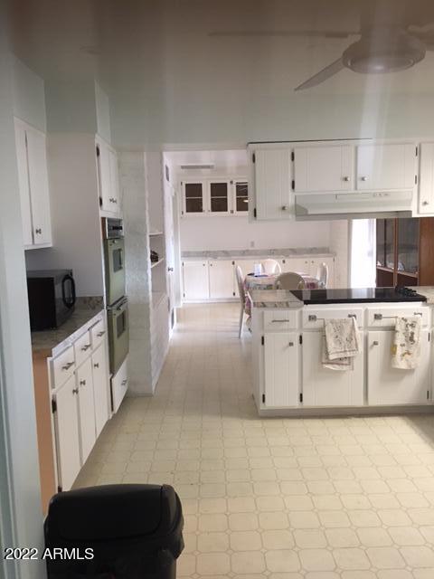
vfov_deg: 61.7
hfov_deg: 48.2
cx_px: 217
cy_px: 290
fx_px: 485
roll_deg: +1.5
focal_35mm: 29
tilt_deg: -6.7
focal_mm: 4.15
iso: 64
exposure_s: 1/15
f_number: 2.2
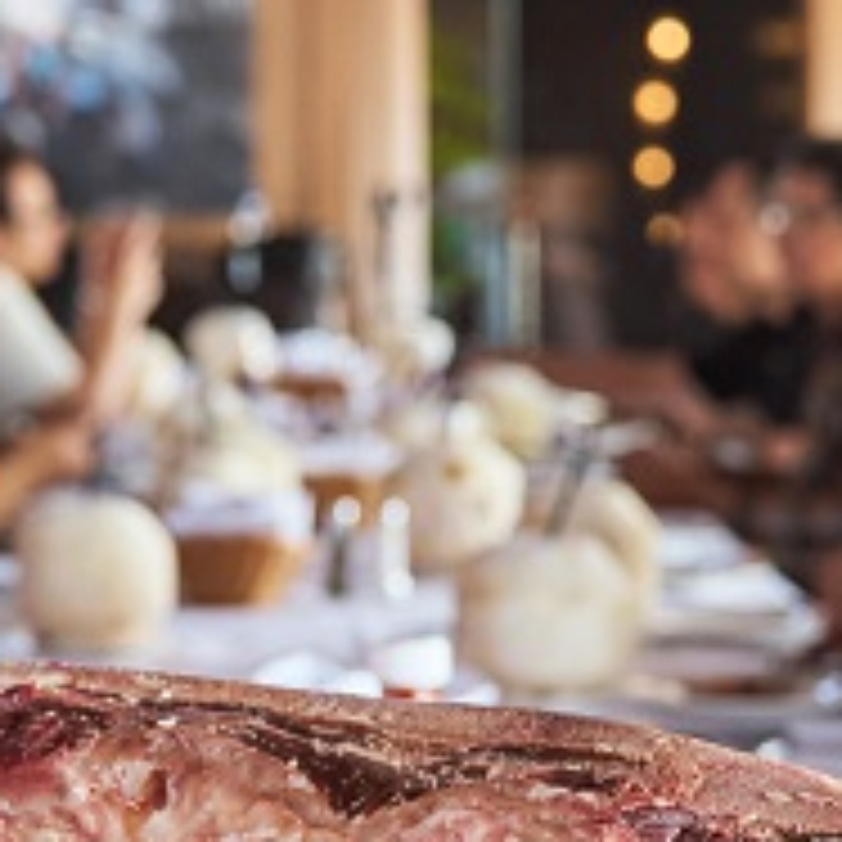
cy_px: 396
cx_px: 342
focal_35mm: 139
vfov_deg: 12.6
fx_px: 3825
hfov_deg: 12.6
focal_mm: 36
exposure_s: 1/250
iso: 1600
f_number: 2.8
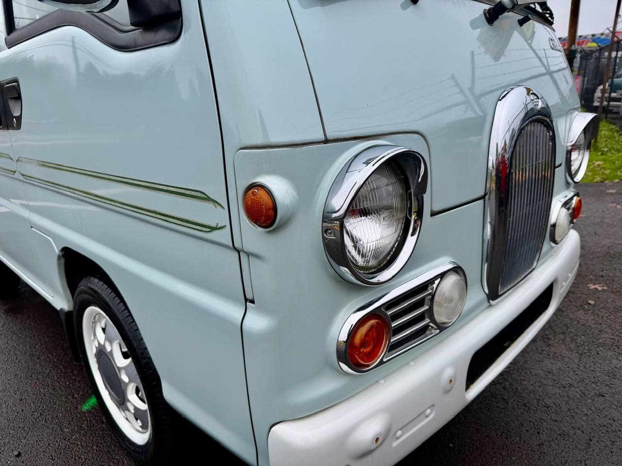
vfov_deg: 56.8
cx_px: 311
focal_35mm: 24
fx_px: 431
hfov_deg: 71.6
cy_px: 233
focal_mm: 6.76
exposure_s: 1/967
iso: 80
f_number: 1.78
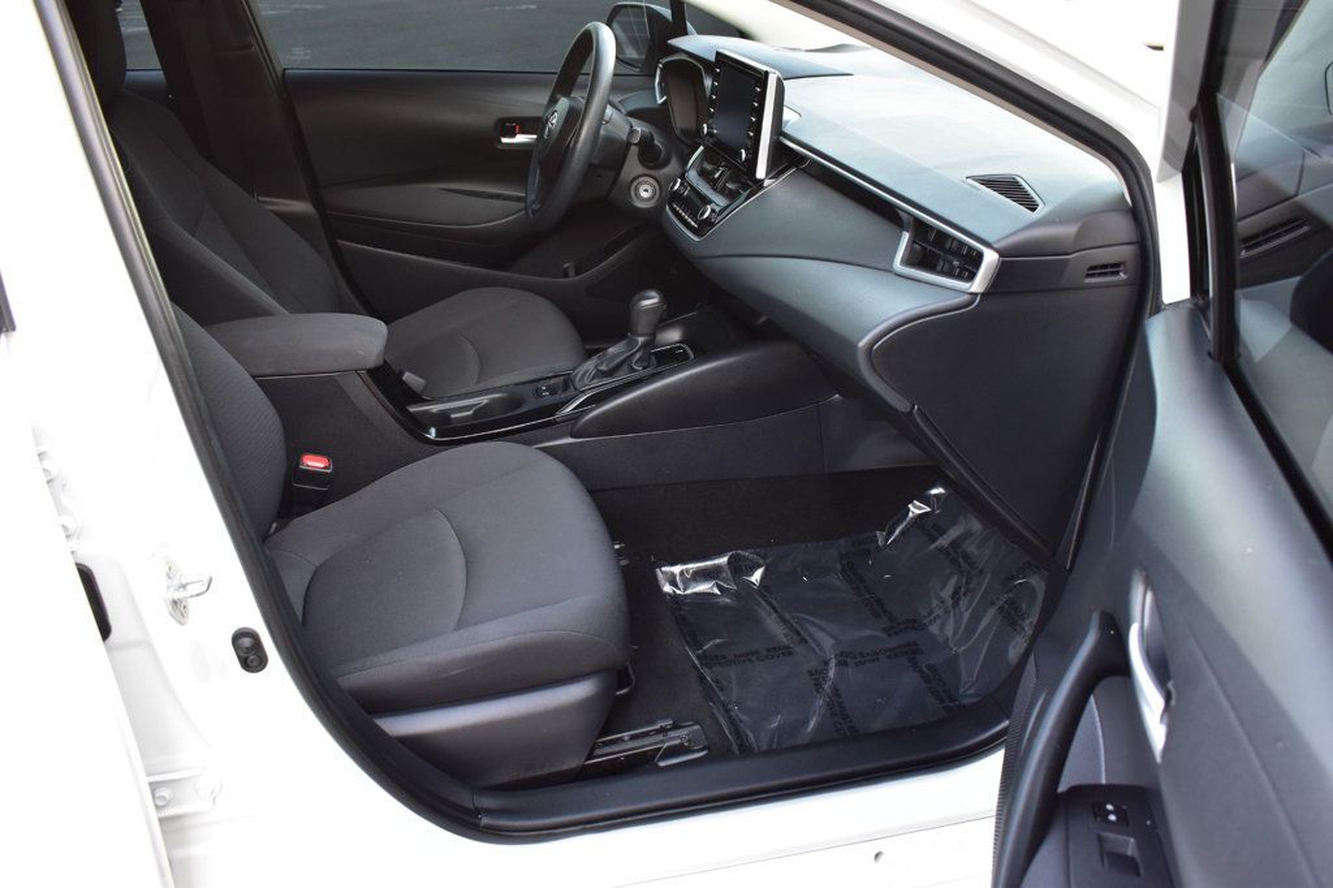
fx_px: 1110
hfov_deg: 61.9
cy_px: 444
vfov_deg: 43.6
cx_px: 666
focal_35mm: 30
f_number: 6.3
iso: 450
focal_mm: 20
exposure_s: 1/15
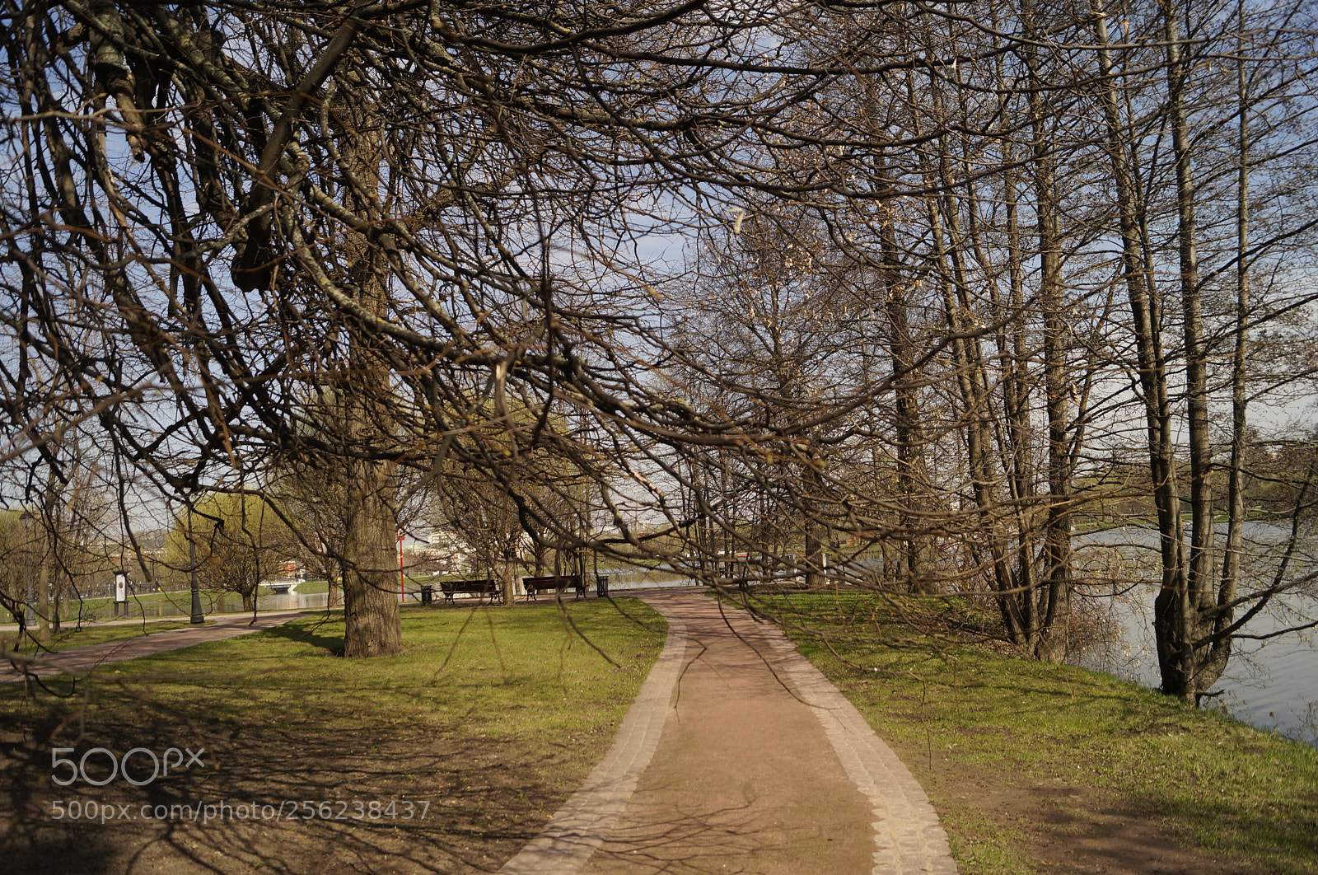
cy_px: 438
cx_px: 659
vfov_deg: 47.8
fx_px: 987
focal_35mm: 27
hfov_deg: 67.5
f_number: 4
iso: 100
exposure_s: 1/1250
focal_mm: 18
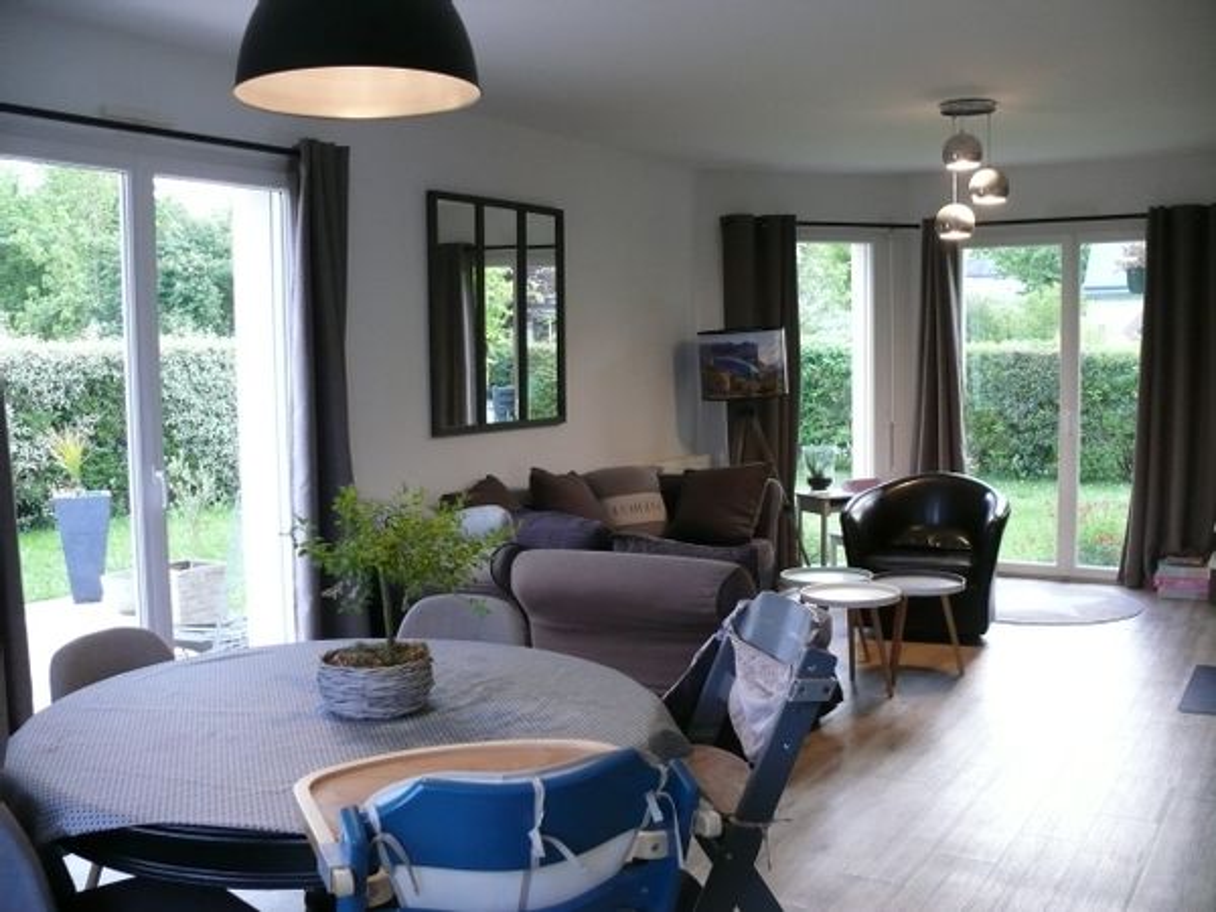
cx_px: 608
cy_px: 456
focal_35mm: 35
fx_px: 1229
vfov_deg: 40.7
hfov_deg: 52.6
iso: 400
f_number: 2.8
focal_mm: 7.4
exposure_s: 1/60
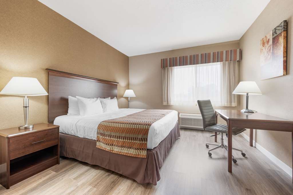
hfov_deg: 104.3
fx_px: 114
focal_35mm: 14
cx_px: 146
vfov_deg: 81.1
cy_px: 98
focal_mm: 14
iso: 200
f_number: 10
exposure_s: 1/15
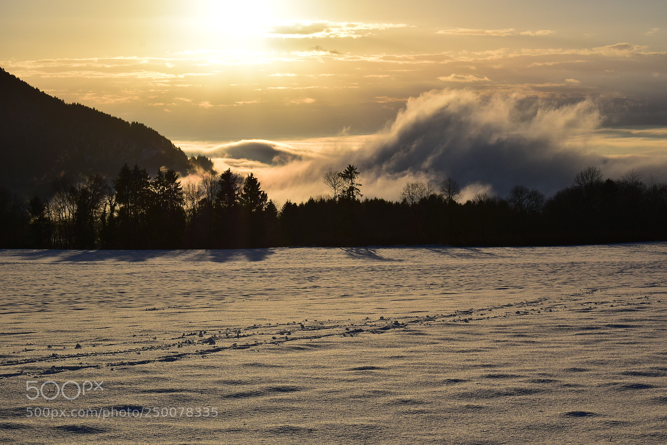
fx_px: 1529
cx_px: 334
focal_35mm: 82
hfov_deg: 24.6
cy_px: 222
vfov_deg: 16.6
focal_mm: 55
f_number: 13
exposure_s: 1/1000
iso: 200
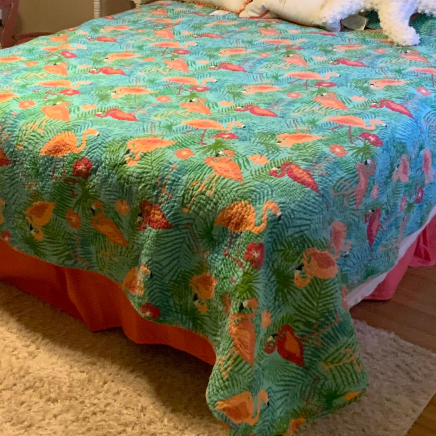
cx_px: 160
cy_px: 150
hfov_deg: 29.9
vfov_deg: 29.9
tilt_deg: -23.1
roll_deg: -1.3
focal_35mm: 57
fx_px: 812
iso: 250
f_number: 1.8
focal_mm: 3
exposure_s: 1/60
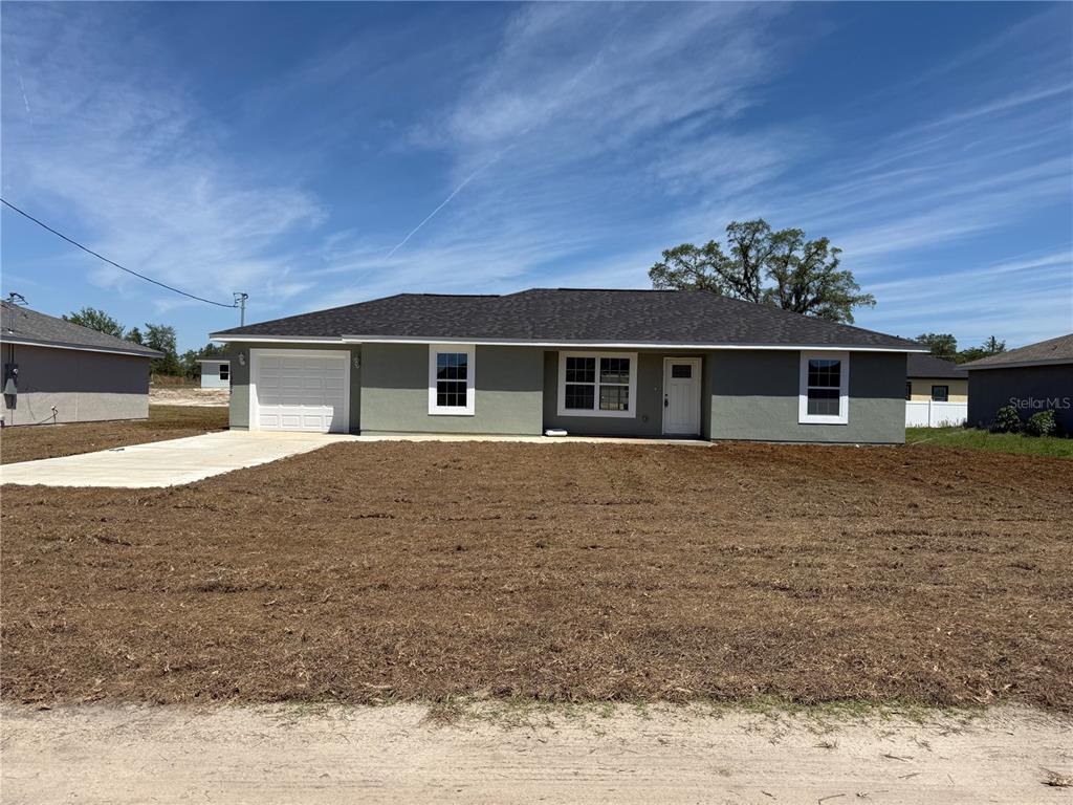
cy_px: 402
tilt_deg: +0.2
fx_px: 744
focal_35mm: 24
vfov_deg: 56.8
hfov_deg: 71.6
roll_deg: -1.3
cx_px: 536
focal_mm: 6.76
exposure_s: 1/7353
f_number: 1.78
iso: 80
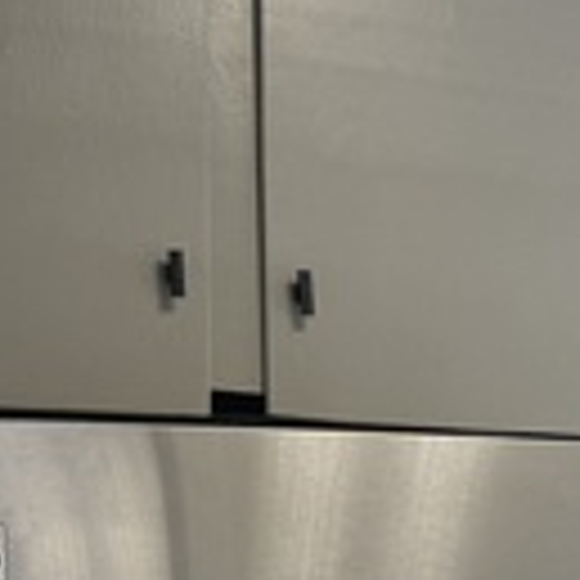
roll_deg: -2.3
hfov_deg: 14.4
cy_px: 701
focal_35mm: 105
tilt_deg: -8.9
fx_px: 1990
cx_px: 1070
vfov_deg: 15.9
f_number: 1.78
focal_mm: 6.76
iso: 64
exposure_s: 1/126
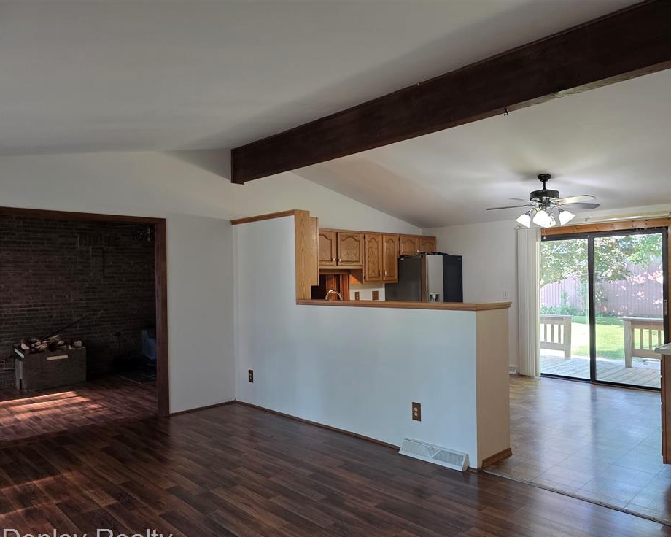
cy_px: 279
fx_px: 496
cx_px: 371
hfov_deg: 67.9
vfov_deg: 56.8
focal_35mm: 25
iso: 320
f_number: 1.7
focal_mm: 6.3
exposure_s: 1/120
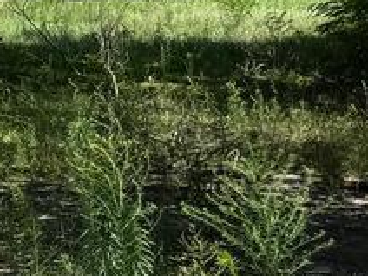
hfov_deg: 9.8
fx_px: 1733
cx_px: -672
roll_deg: -0.5
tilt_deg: -4.0
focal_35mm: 163
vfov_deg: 9.1
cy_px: 69
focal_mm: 6.76
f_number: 1.78
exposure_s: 1/2445
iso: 80
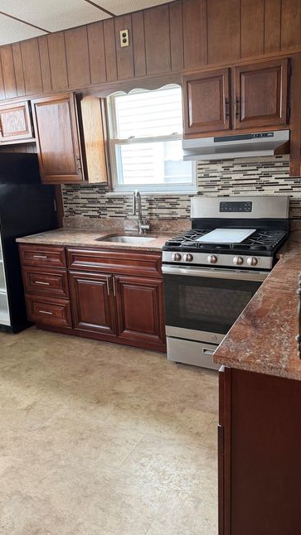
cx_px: 153
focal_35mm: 27
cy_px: 260
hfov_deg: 42.9
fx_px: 383
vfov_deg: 69.9
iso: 200
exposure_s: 1/64
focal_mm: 6.76
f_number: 1.78
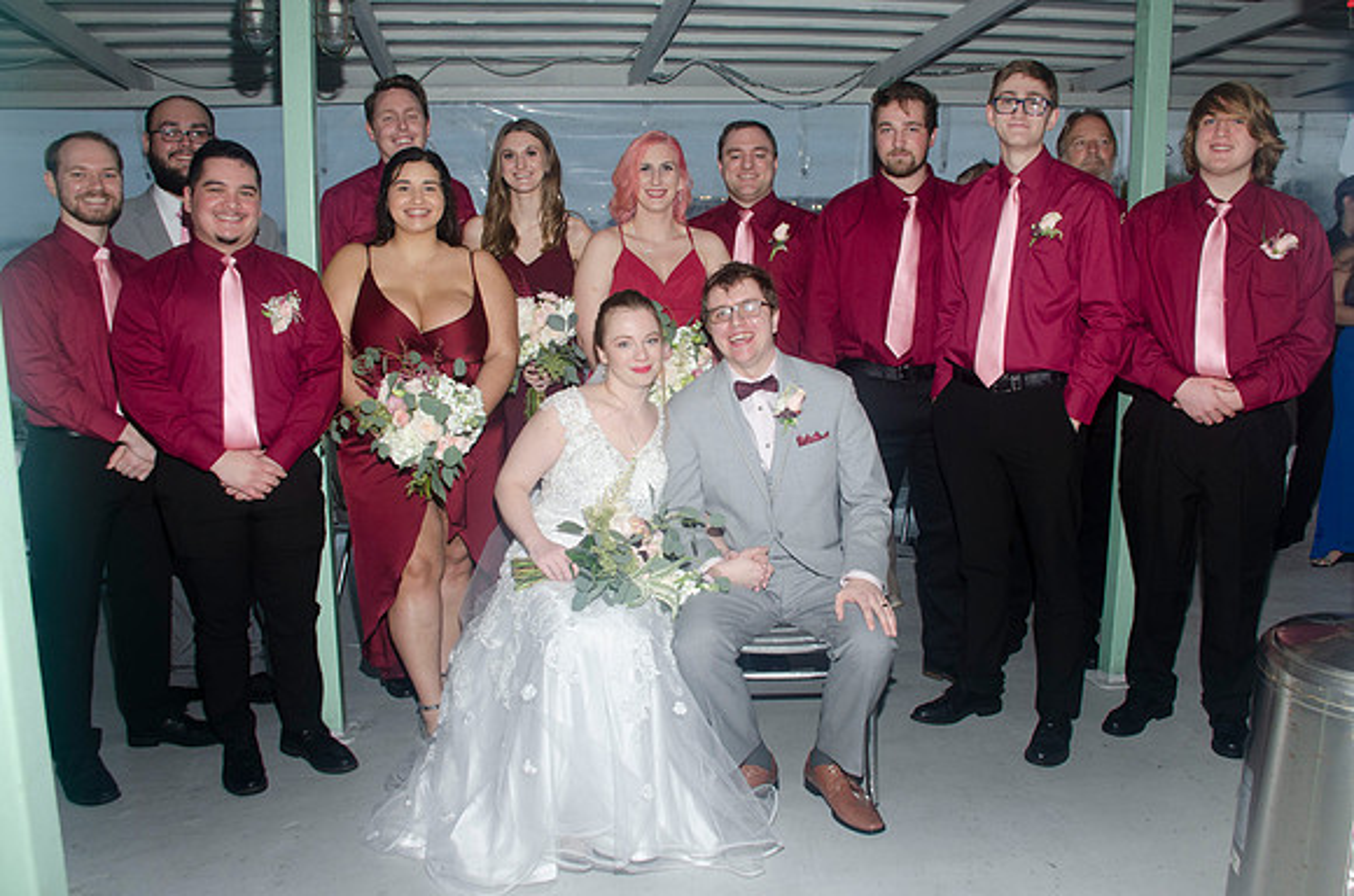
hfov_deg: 64.1
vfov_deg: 45.0
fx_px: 1082
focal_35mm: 29
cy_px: 418
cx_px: 700
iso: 400
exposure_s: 1/60
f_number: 5.6
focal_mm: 18
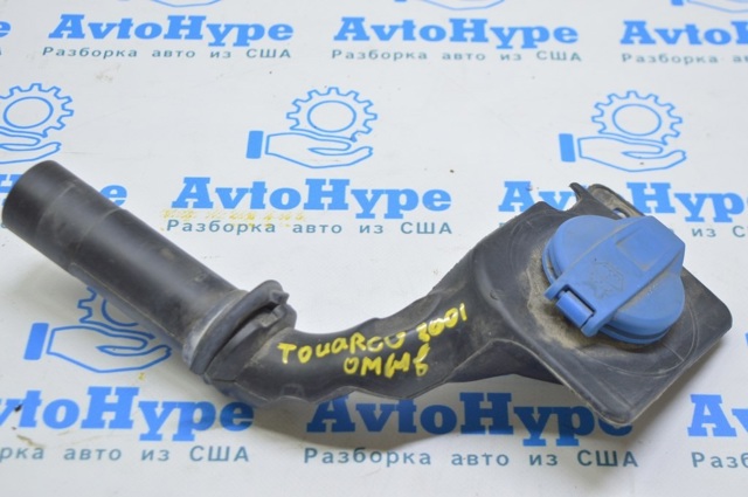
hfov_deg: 31.9
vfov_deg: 21.5
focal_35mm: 63
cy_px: 248
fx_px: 1307
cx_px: 374
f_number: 5.6
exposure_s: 1/20
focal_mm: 42
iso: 400
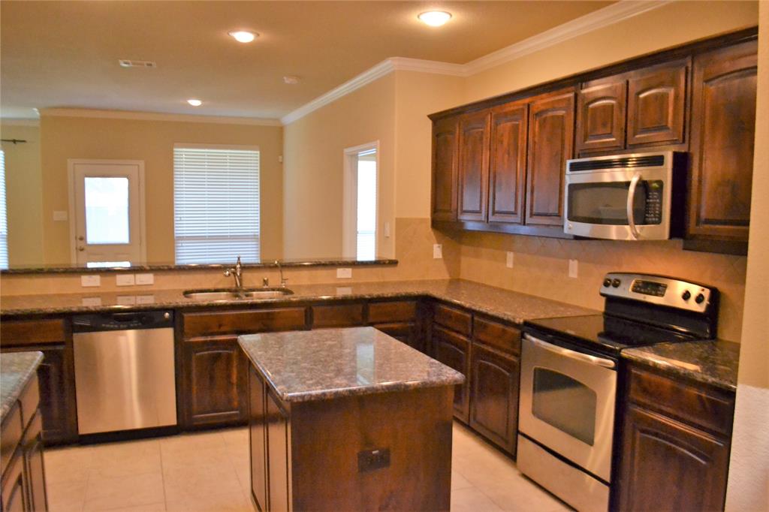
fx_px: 577
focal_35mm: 27
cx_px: 384
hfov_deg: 67.4
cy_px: 256
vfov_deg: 47.9
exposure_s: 1/200
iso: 3200
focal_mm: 18
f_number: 3.5
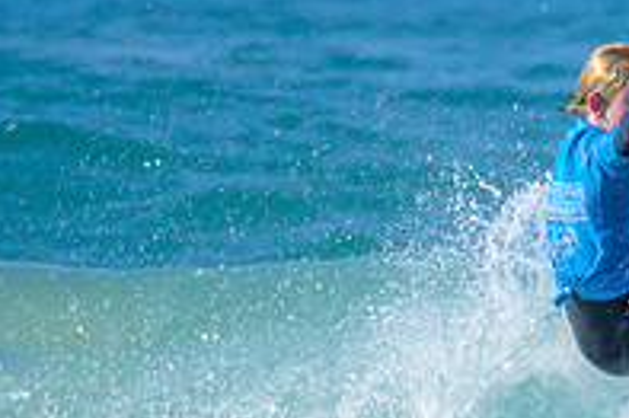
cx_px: 853
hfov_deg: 0.6
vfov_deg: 0.4
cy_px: 568
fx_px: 56561
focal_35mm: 3240
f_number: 6.3
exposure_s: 1/2000
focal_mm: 800
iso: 450
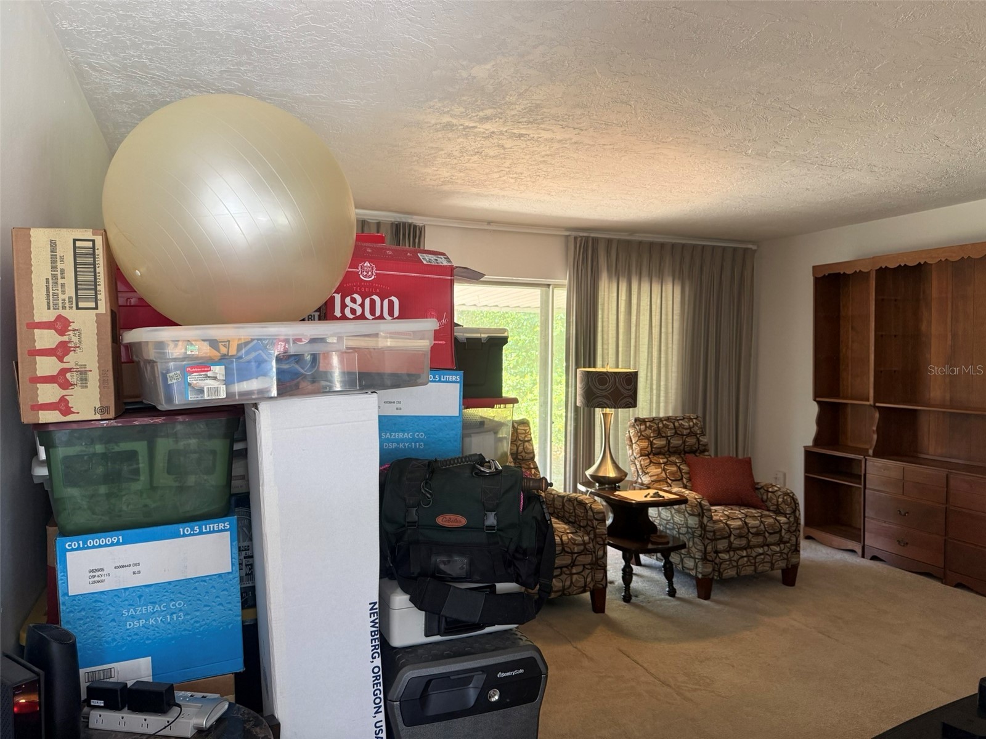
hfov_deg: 71.6
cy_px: 370
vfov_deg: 56.8
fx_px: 684
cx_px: 493
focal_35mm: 24
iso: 250
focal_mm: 6.76
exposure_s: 1/60
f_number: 1.78
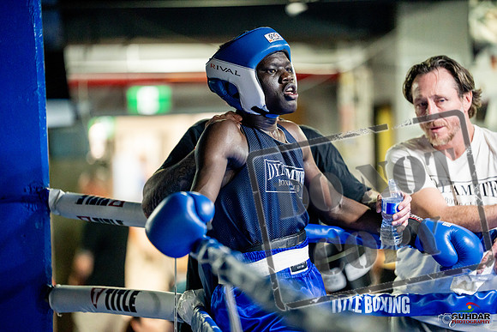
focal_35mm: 150
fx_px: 2071
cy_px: 166
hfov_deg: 13.7
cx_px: 248
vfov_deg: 9.2
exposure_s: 1/800
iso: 4000
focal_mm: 150
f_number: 2
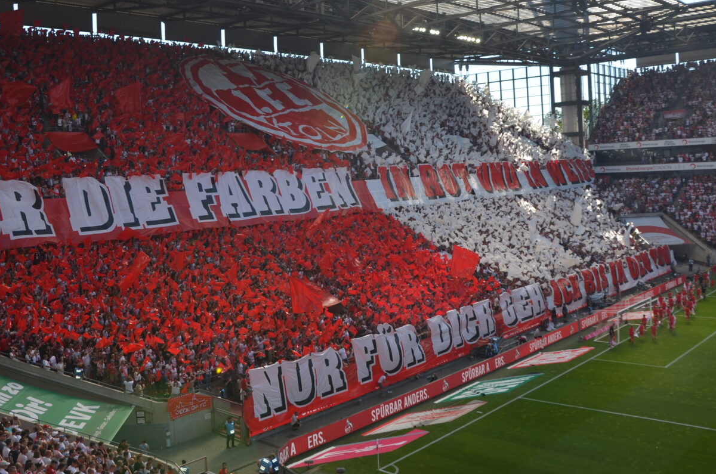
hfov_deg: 53.0
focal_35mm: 36
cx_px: 301
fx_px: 715
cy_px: 165
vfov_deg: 36.4
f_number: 6.3
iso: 100
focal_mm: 18
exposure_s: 1/200
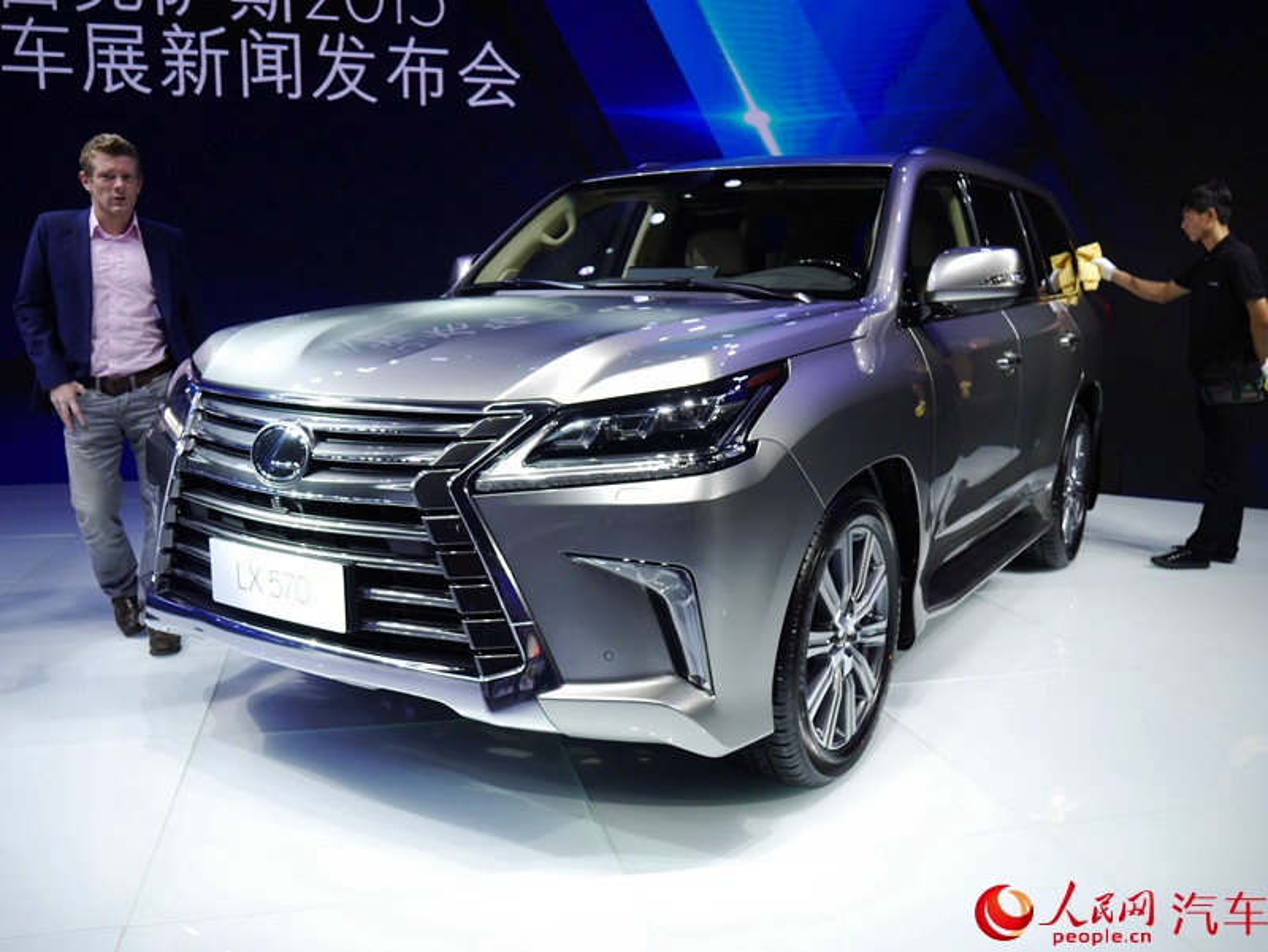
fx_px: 1173
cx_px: 634
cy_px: 476
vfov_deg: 44.2
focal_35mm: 32
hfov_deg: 56.8
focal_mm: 16
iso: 160
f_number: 4
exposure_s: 1/200
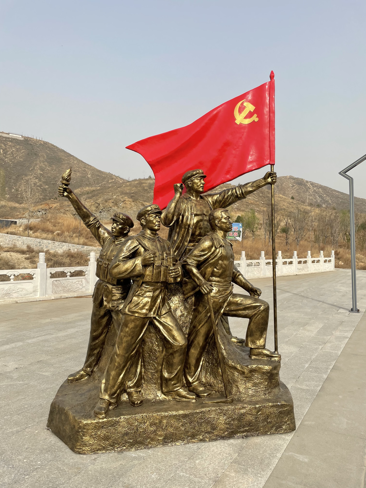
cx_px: 183
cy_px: 244
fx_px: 367
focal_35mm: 26
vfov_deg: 67.3
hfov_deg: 53.1
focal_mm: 4.2
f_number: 1.6
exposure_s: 1/3125
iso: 32
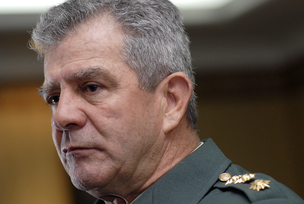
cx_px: 152
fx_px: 1268
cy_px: 102
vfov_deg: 9.2
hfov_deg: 13.7
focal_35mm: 150
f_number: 3.5
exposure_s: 1/125
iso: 400
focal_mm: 100
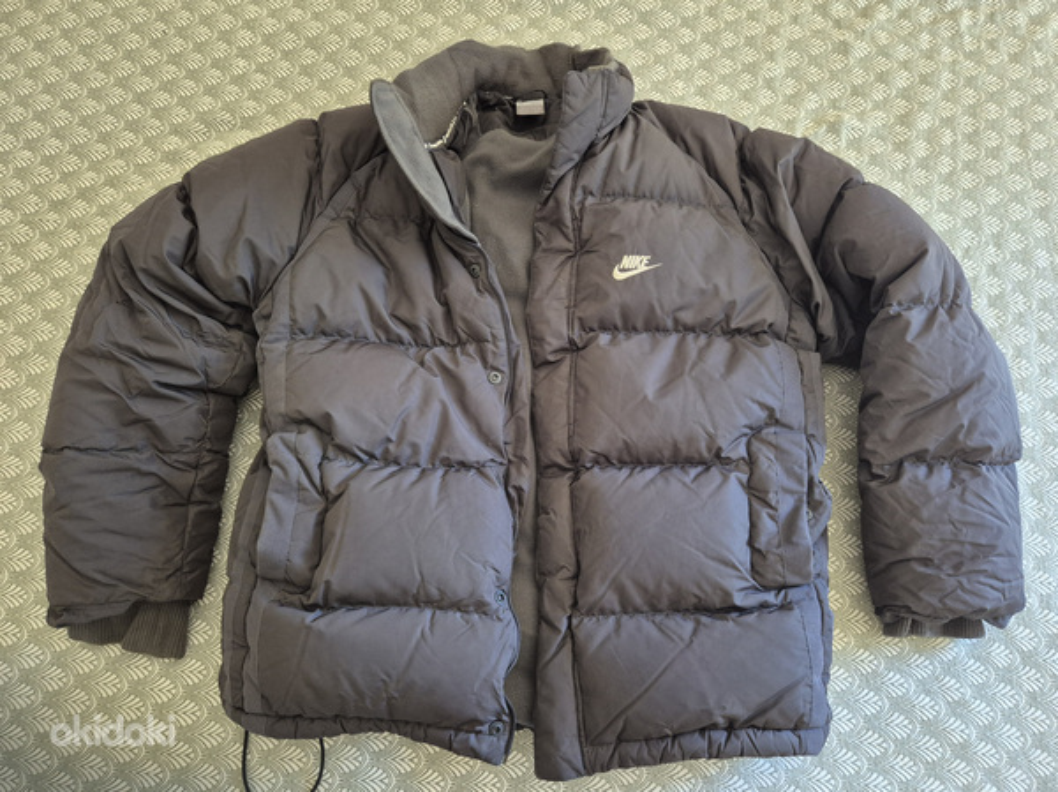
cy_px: 396
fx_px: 702
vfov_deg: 58.8
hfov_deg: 74.0
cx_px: 529
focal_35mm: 23
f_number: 1.8
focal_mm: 5.4
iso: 640
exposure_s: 1/100
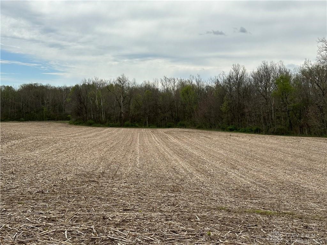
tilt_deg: -0.9
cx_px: 164
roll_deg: +1.0
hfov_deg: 39.7
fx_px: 453
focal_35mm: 48
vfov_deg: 30.3
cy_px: 122
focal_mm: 6.86
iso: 64
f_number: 1.78
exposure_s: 1/5263
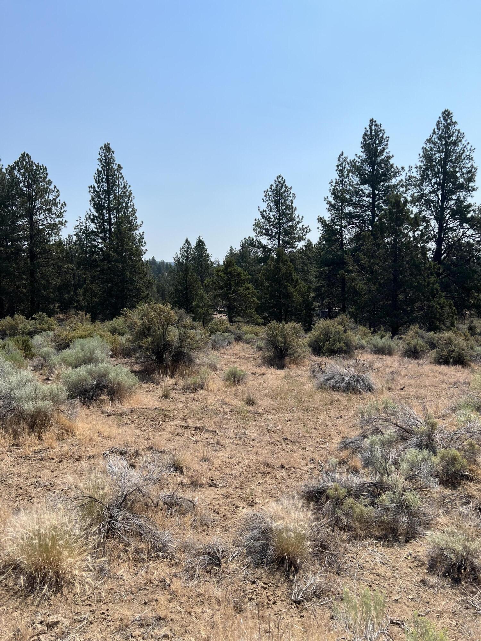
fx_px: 482
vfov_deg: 67.3
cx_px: 240
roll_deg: +1.5
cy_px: 320
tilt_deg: -6.1
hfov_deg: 53.1
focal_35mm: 26
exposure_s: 1/6211
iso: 50
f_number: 1.5
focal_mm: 5.7
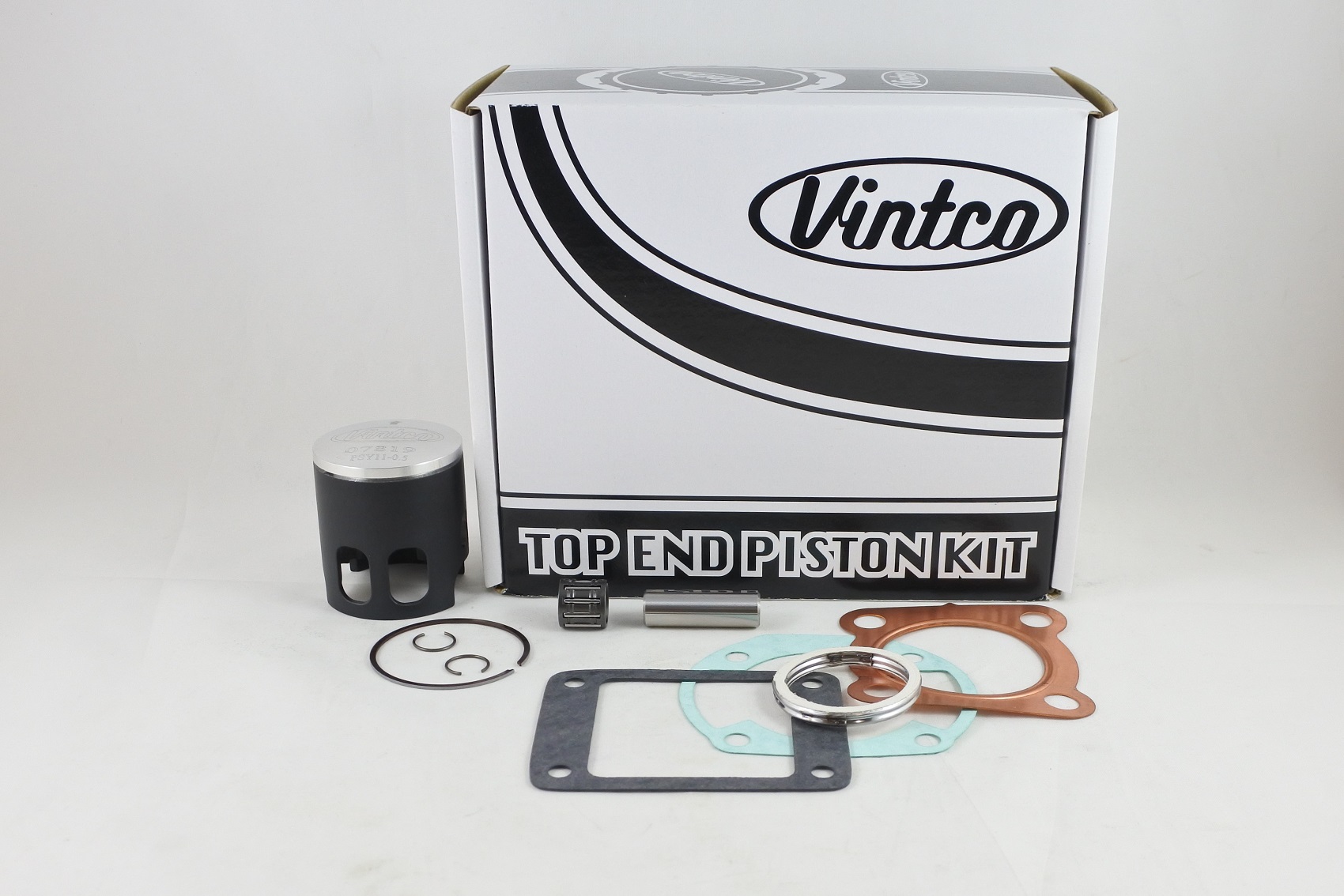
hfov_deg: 61.9
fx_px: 1120
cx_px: 672
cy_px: 448
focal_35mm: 30
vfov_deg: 43.6
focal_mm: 11.4
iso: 400
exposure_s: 1/125
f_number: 3.8
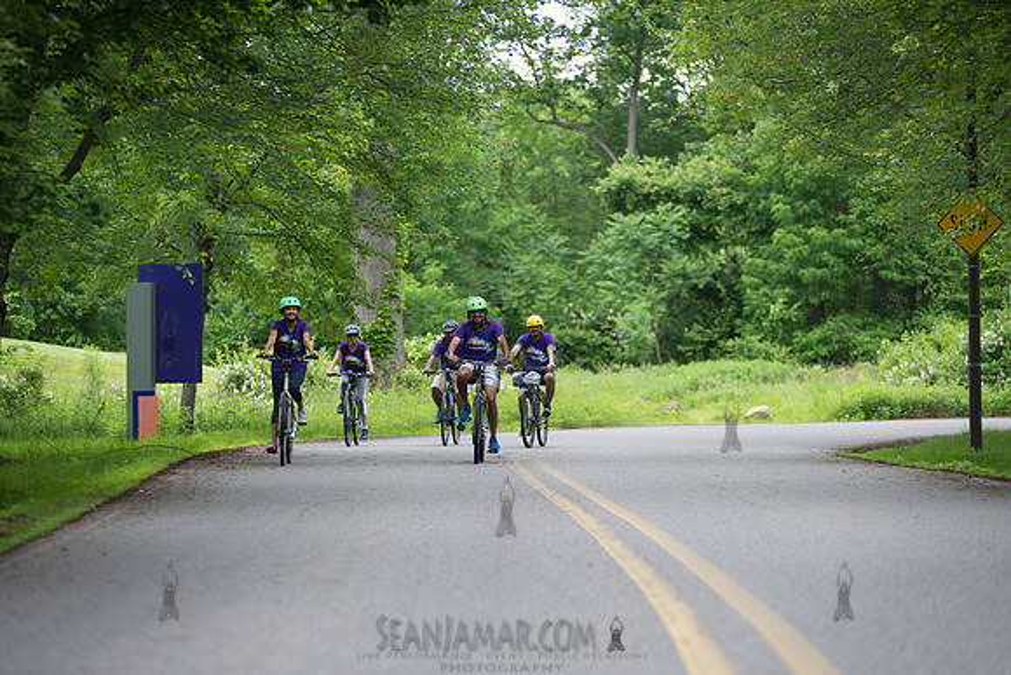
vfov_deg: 11.0
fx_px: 3511
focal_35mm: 125
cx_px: 506
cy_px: 338
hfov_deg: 16.4
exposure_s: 1/800
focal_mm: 125
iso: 400
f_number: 2.8
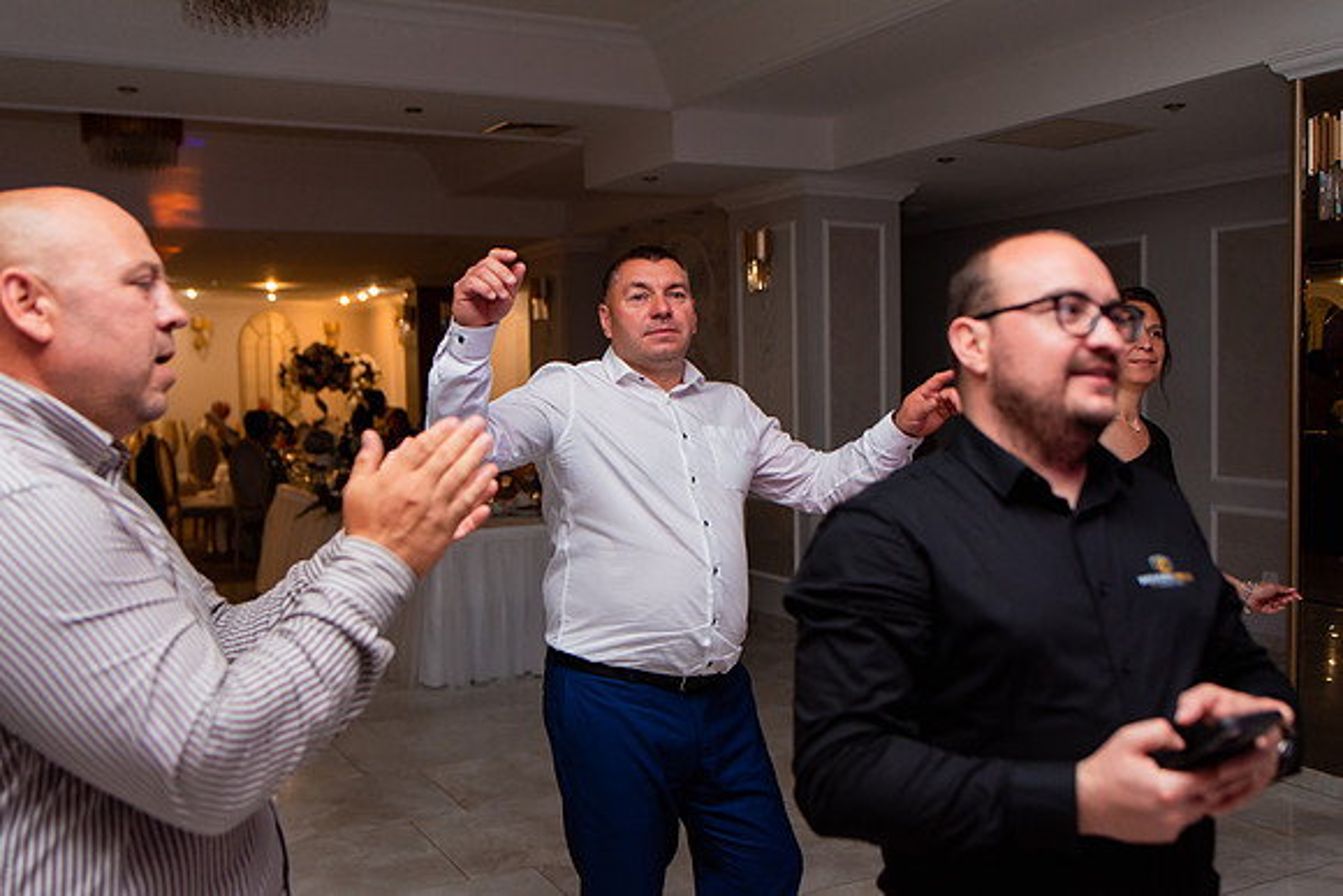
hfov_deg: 54.4
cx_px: 672
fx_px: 1306
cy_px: 448
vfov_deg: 37.9
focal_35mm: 35
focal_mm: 35
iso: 1250
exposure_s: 1/200
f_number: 3.2
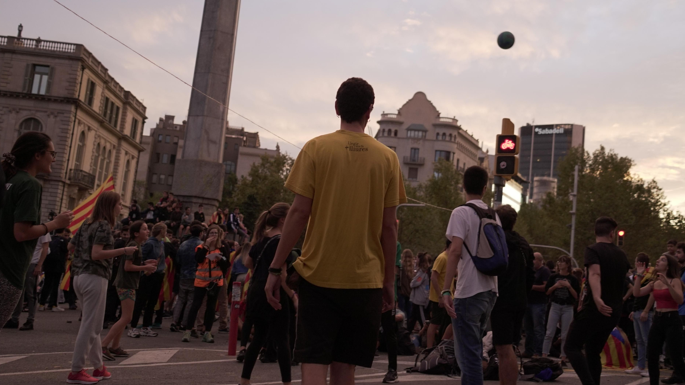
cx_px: 365
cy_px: 141
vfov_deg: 26.4
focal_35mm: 45
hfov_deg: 45.4
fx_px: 817
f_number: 4.5
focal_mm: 38
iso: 1000
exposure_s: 1/200
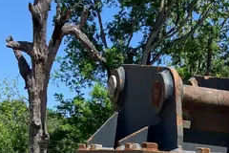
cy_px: 330
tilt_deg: -14.1
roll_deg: -6.5
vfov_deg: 12.9
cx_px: 181
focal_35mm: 89
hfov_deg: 22.6
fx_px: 566
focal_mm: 3.99
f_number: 1.8
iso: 32
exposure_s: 1/1869
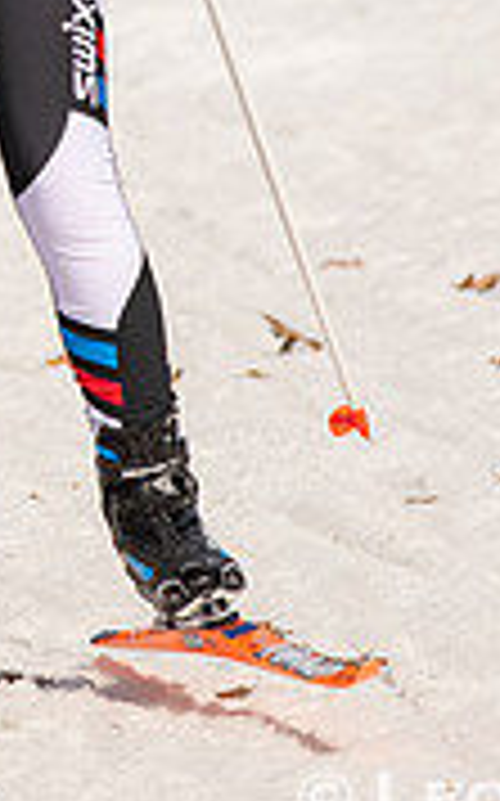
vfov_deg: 1.4
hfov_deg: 0.9
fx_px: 32735
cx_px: -131
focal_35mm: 1499
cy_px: 29
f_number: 7.1
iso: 400
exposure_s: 1/2000
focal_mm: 300
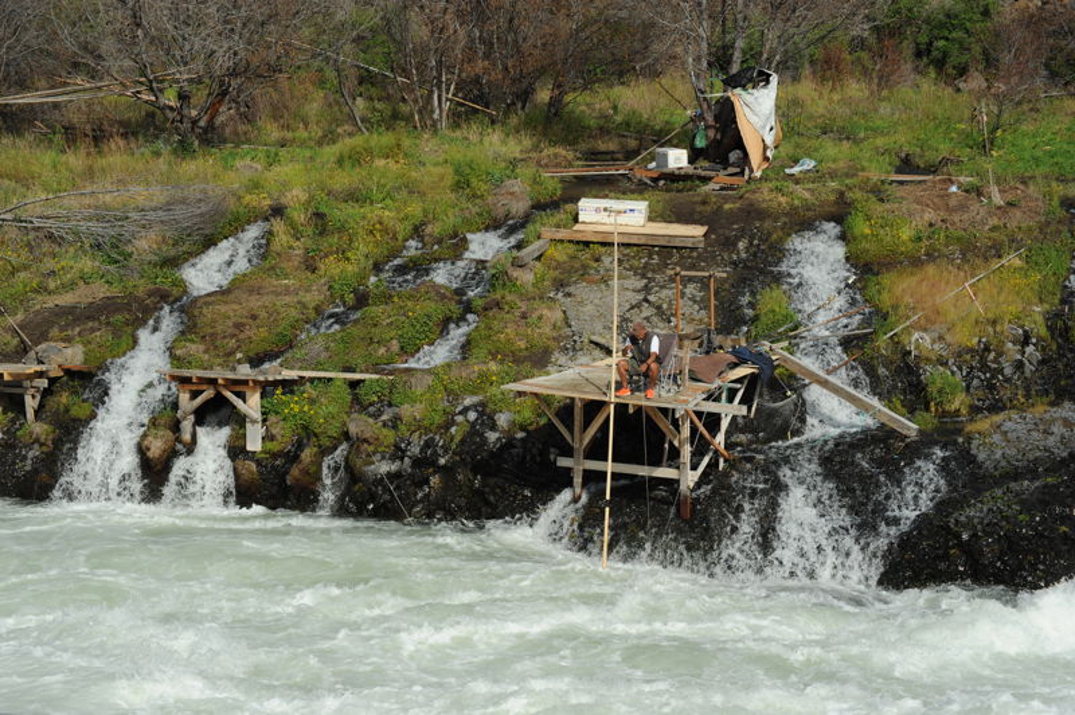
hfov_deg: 22.6
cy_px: 358
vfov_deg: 15.2
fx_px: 2685
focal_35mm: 90
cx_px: 538
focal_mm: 90
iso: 200
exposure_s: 1/640
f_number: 9
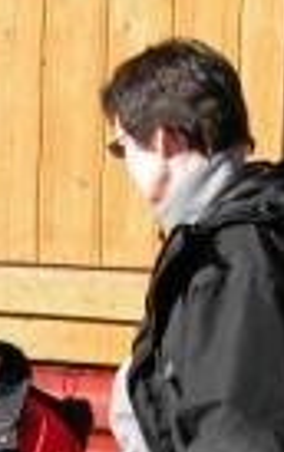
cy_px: 488
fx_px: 1494
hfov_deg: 10.7
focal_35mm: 121
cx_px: -69
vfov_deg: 16.7
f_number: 5
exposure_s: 1/197
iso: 100
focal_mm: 8.9
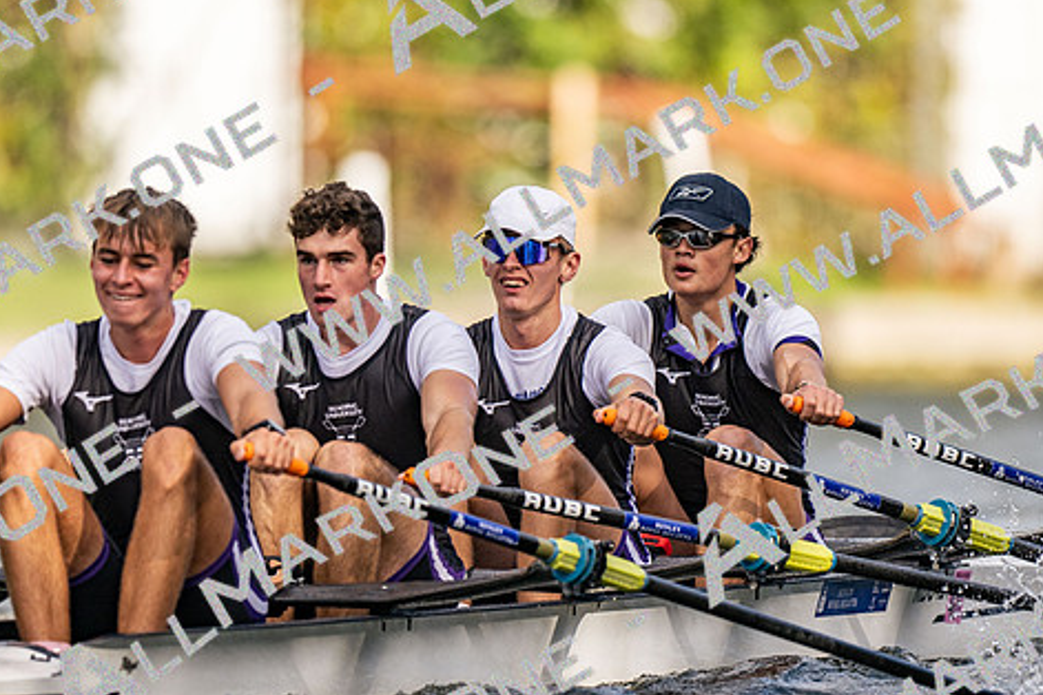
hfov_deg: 1.9
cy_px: 398
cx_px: 507
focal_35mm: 1108
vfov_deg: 1.2
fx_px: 32099
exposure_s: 1/2500
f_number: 4
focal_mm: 600
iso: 220
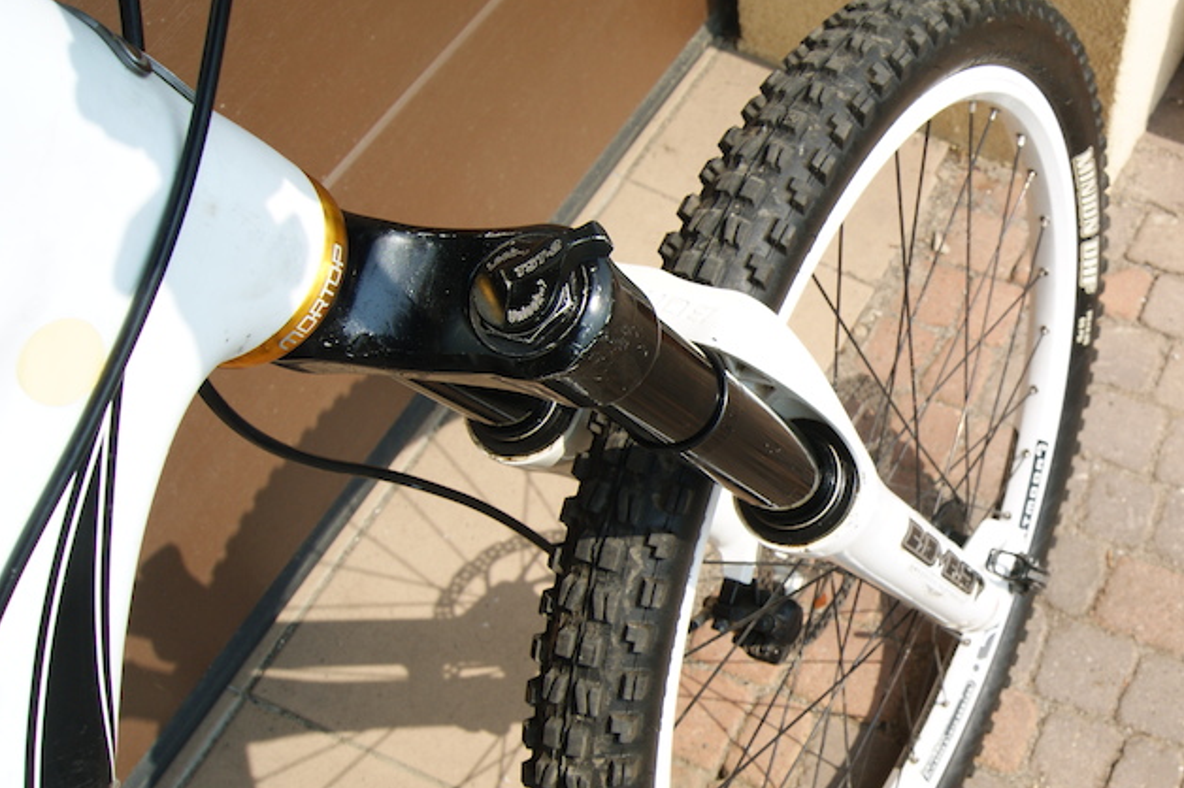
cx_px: 950
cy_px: 423
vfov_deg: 30.5
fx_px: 1446
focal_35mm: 44
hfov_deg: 42.5
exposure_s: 1/100
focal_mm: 18
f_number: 11
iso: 100
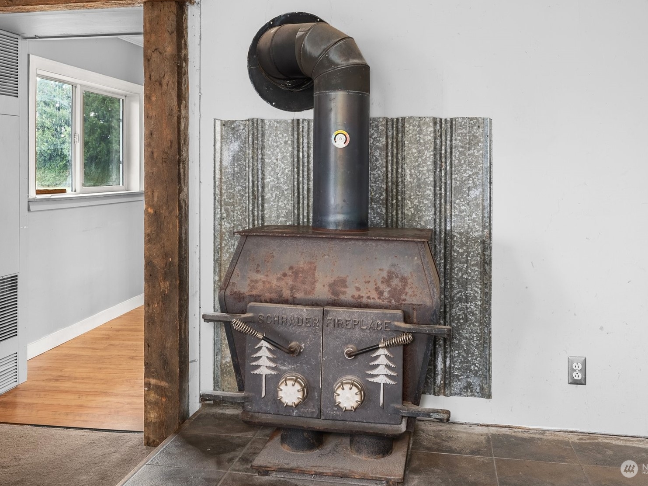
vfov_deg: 42.9
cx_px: 336
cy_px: 242
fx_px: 618
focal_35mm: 33
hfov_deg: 55.3
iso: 500
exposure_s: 2.5
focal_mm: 30
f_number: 8
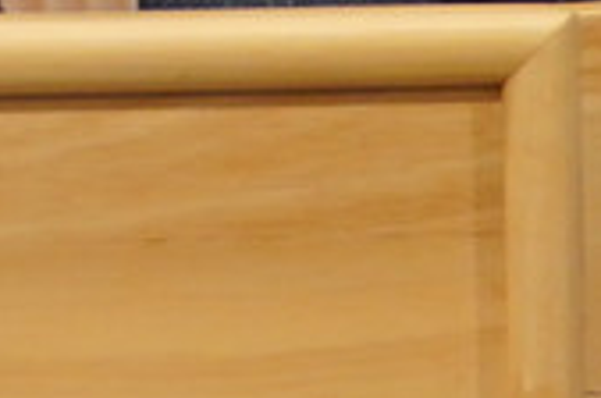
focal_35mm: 546
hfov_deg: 3.8
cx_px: -402
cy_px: -936
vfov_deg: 2.5
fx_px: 9098
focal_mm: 48
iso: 800
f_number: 4
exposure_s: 1/160
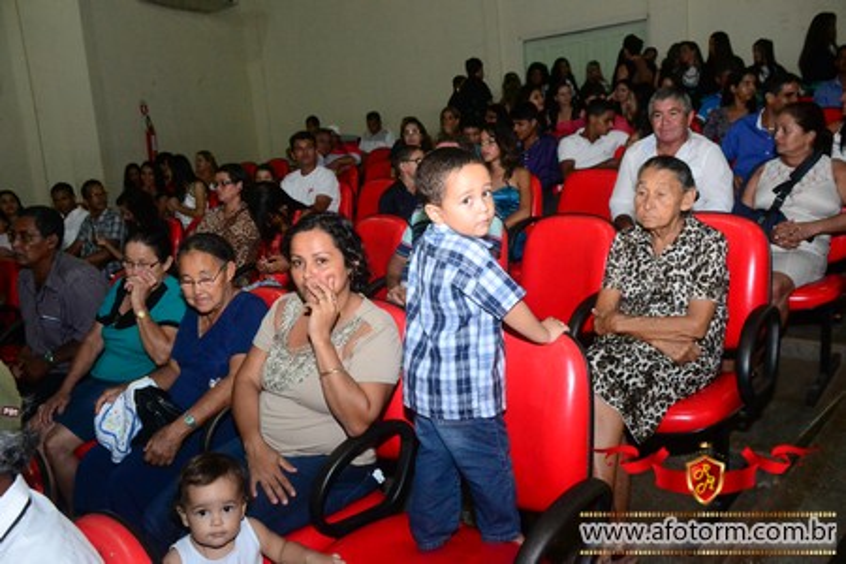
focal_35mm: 30
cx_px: 423
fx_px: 705
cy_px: 282
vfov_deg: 43.6
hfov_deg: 61.9
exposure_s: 1/80
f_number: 6.3
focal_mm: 20
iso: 3200
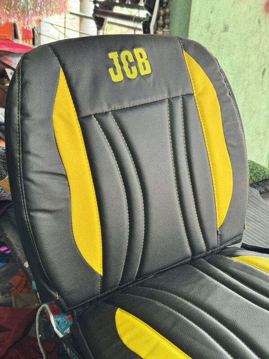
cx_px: 134
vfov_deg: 39.7
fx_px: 497
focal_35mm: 48
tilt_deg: -19.8
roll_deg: -3.6
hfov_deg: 30.3
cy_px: 180
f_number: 1.78
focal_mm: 6.76
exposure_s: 1/100
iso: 100
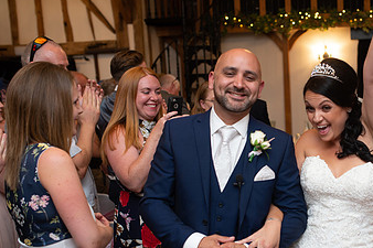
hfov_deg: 32.5
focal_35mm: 60
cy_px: 170
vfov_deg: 22.5
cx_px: 300
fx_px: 621
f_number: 2.8
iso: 500
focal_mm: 35
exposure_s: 1/100
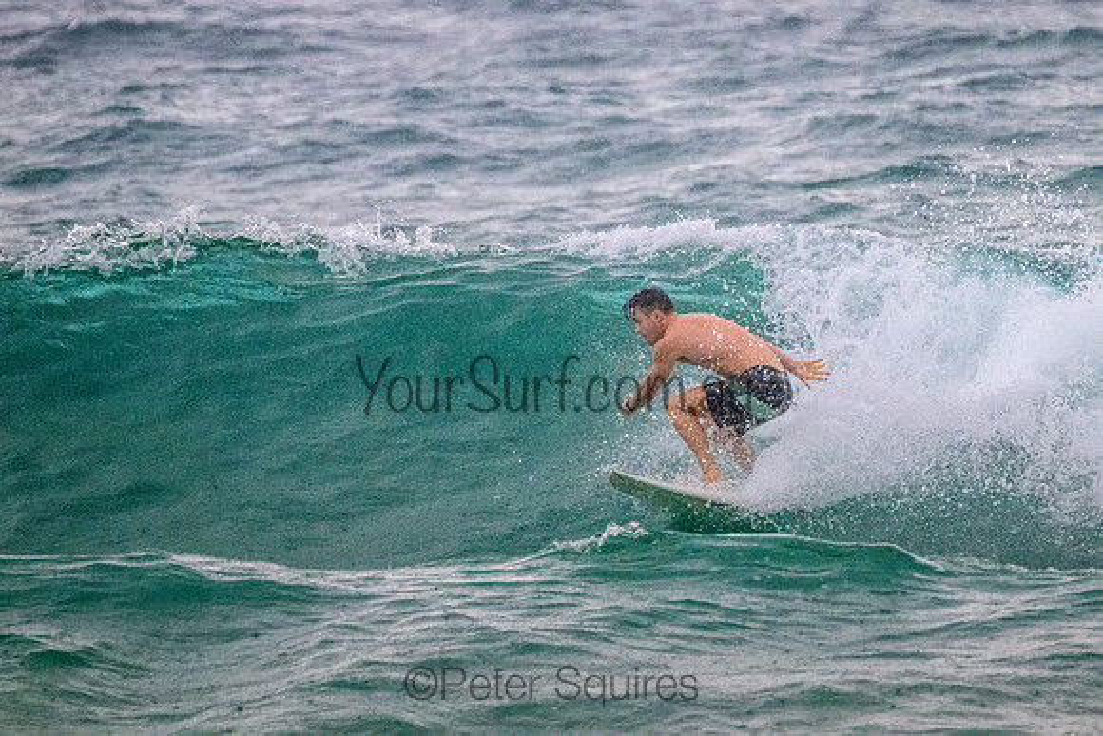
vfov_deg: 1.8
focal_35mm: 757
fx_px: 23195
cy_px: 272
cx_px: 657
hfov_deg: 2.7
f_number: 11
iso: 9000
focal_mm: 600
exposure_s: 1/2000
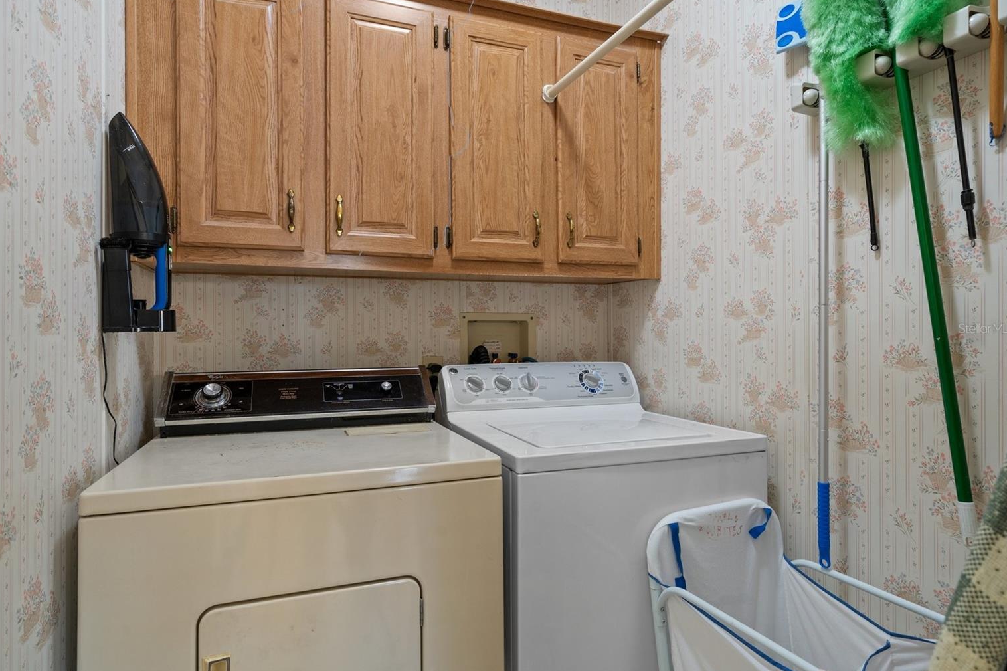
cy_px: 328
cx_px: 486
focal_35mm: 19
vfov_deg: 64.5
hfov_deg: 86.9
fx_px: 531
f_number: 8
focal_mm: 18
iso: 320
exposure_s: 1.3
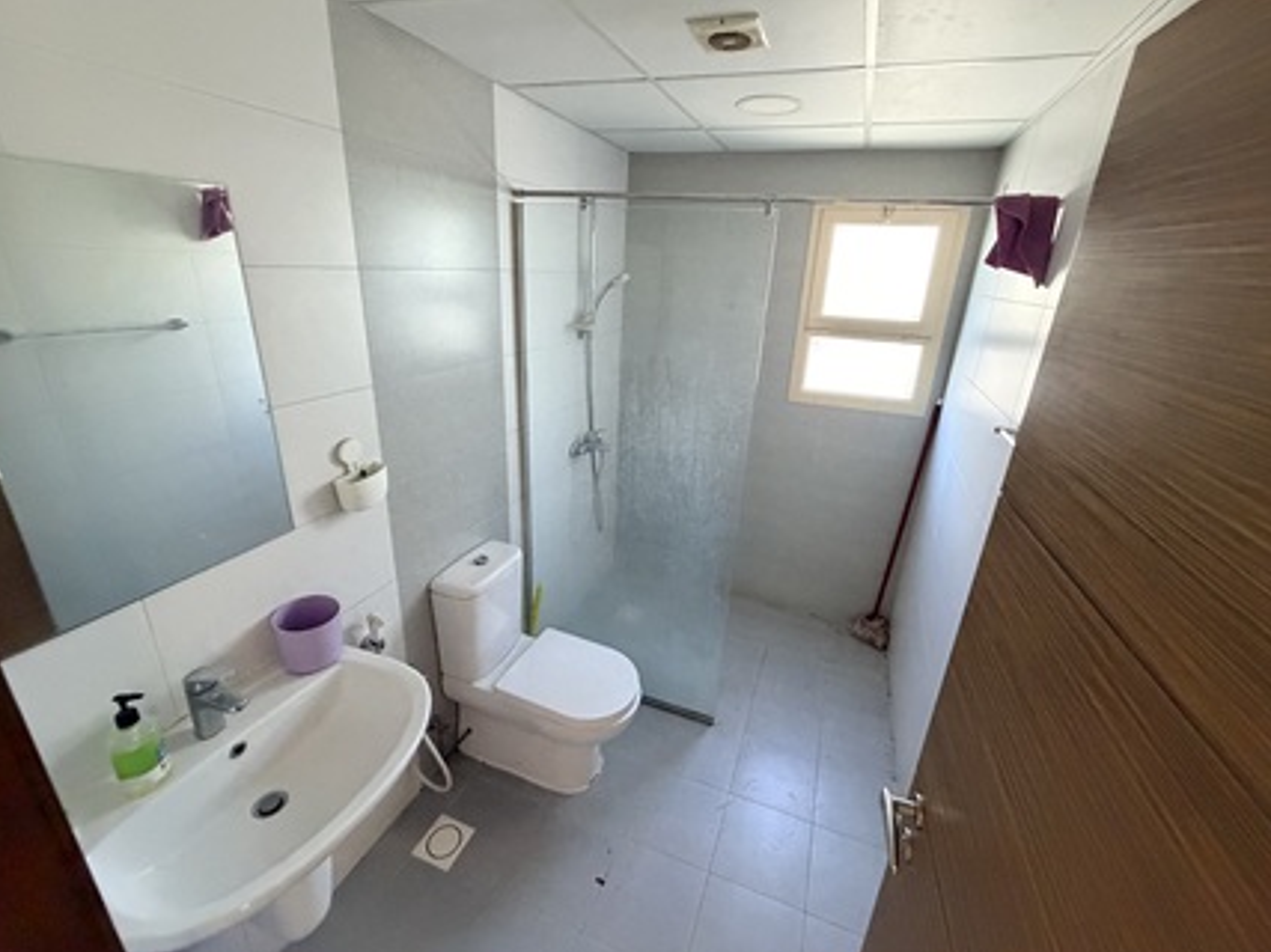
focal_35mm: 15
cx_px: 647
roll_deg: -3.2
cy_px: 460
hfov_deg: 98.2
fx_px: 551
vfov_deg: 81.7
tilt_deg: -19.2
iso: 640
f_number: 2.2
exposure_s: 1/60
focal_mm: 2.22
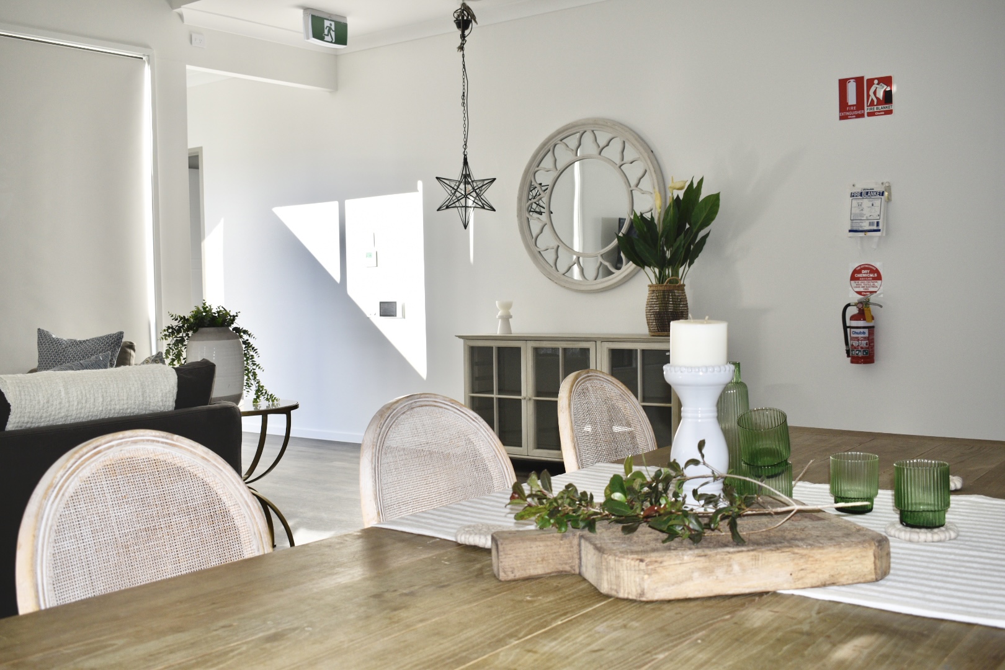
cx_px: 502
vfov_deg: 35.5
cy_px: 335
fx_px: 1047
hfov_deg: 51.3
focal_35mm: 38
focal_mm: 25
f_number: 5.6
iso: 160
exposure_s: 1/125
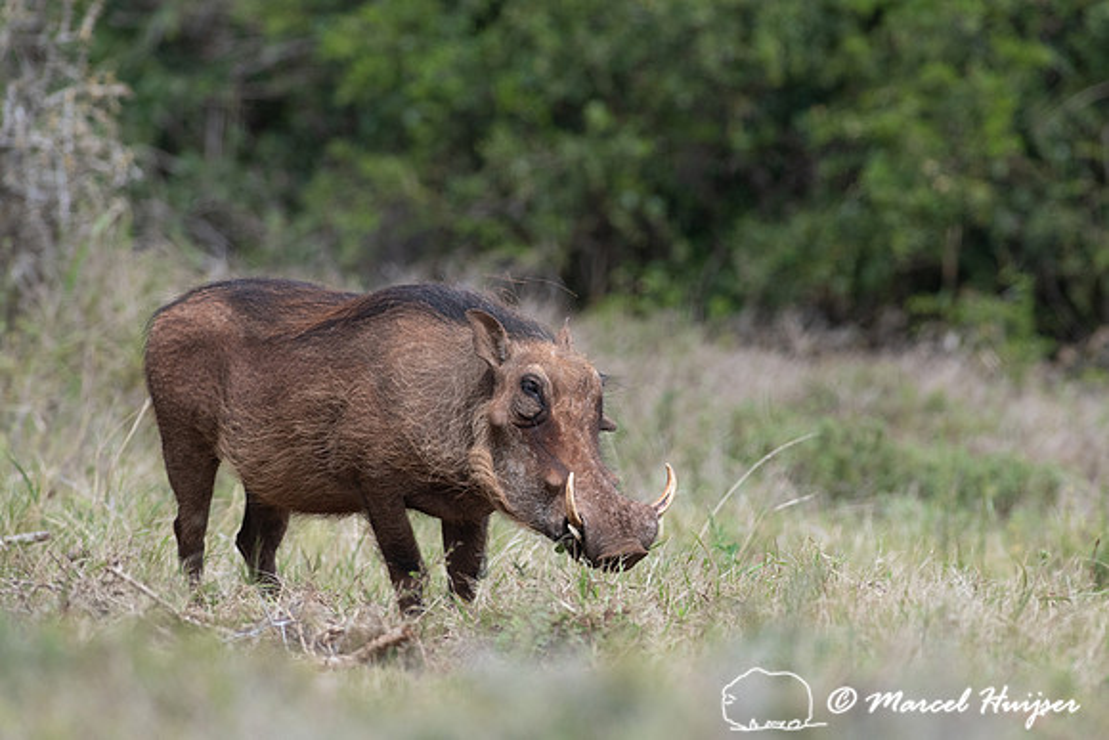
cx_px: 600
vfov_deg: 2.1
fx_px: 20006
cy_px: 340
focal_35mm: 649
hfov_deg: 3.2
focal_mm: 600
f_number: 9
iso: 800
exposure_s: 1/1600
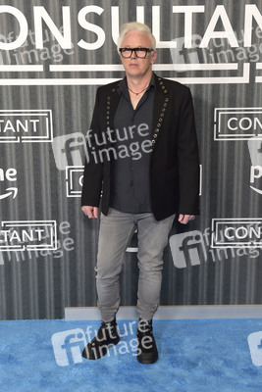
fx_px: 458
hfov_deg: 31.9
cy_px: 196
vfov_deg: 46.4
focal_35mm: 42
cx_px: 131
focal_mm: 42
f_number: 6.3
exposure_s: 1/250
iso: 2500
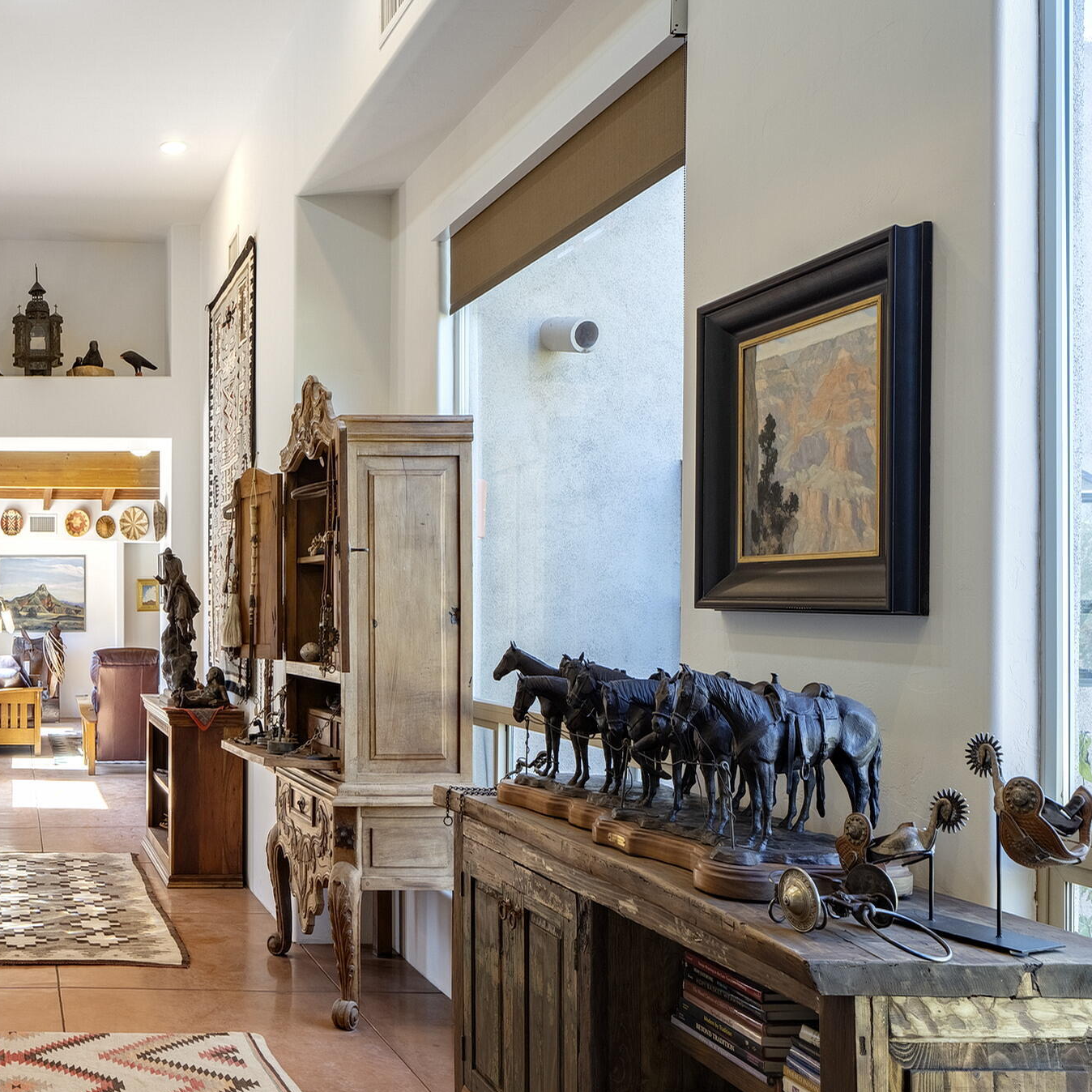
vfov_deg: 53.3
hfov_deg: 46.2
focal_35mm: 30
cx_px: 23
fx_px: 1071
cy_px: 697
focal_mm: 17
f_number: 10
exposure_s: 1/30
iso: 200
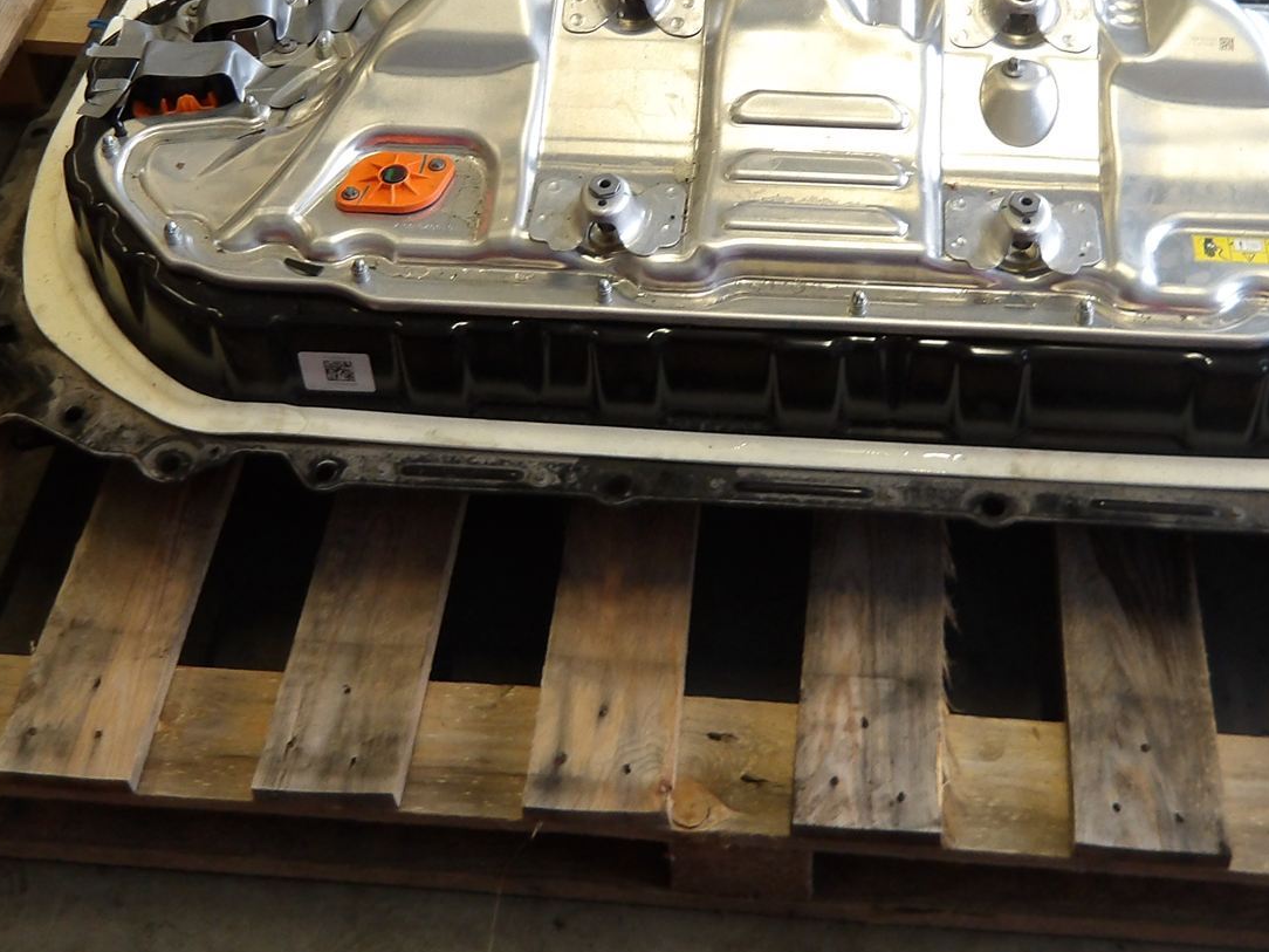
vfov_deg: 27.6
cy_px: 108
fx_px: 1870
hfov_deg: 37.4
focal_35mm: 51
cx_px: 730
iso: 217
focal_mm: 4.9
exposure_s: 1/60
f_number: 3
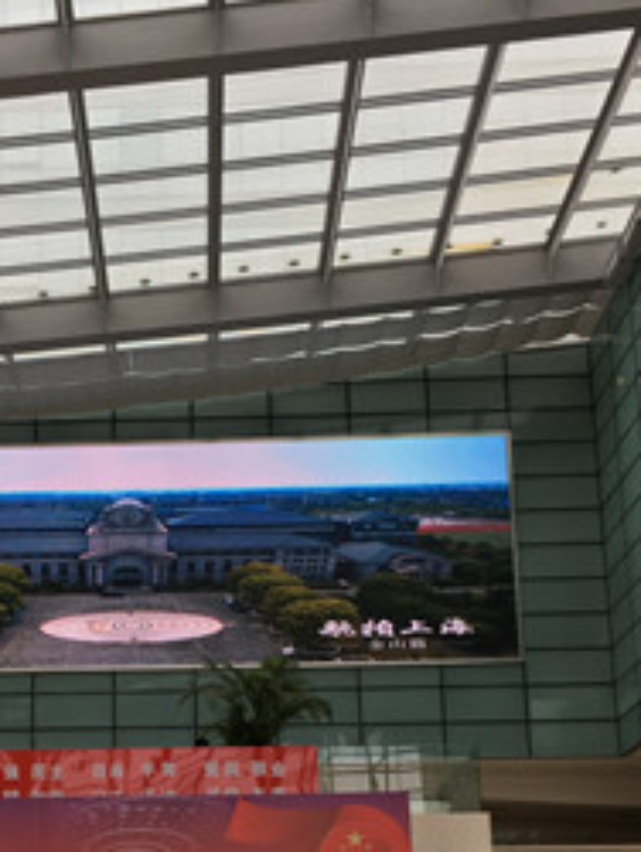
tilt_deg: +12.9
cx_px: 141
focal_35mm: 58
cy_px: 729
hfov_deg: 24.9
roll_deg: -0.6
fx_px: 1430
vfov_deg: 31.9
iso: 40
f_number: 2.2
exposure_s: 1/100
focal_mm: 4.15
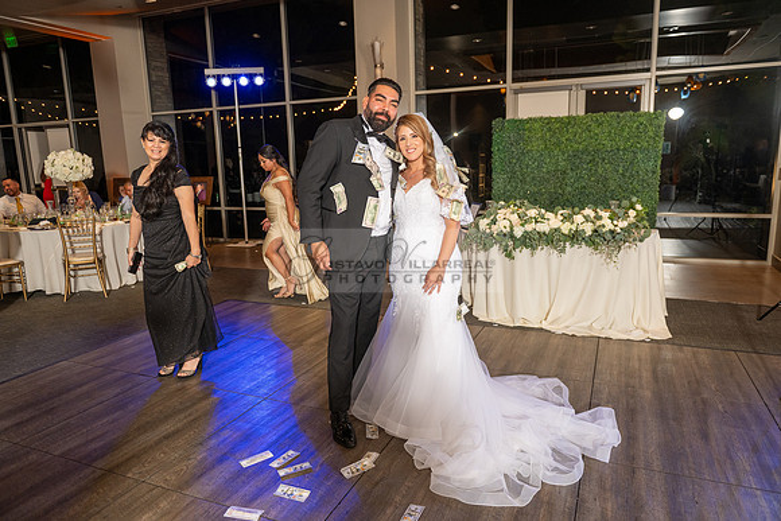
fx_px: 521
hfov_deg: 73.7
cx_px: 390
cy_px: 260
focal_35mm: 24
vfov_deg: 53.2
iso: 800
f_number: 3.5
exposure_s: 1/160
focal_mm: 24
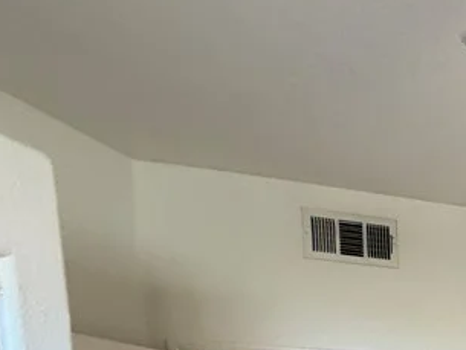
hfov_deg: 27.8
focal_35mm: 47
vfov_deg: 23.6
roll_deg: -0.2
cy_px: 544
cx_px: 694
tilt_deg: -6.3
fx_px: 633
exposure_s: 1/120
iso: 250
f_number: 2.2
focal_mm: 2.22
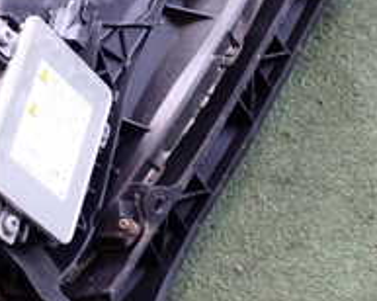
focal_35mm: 91
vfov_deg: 16.8
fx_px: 1014
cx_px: -92
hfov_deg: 19.6
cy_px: 88
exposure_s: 1/40
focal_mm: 5.4
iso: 200
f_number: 2.3
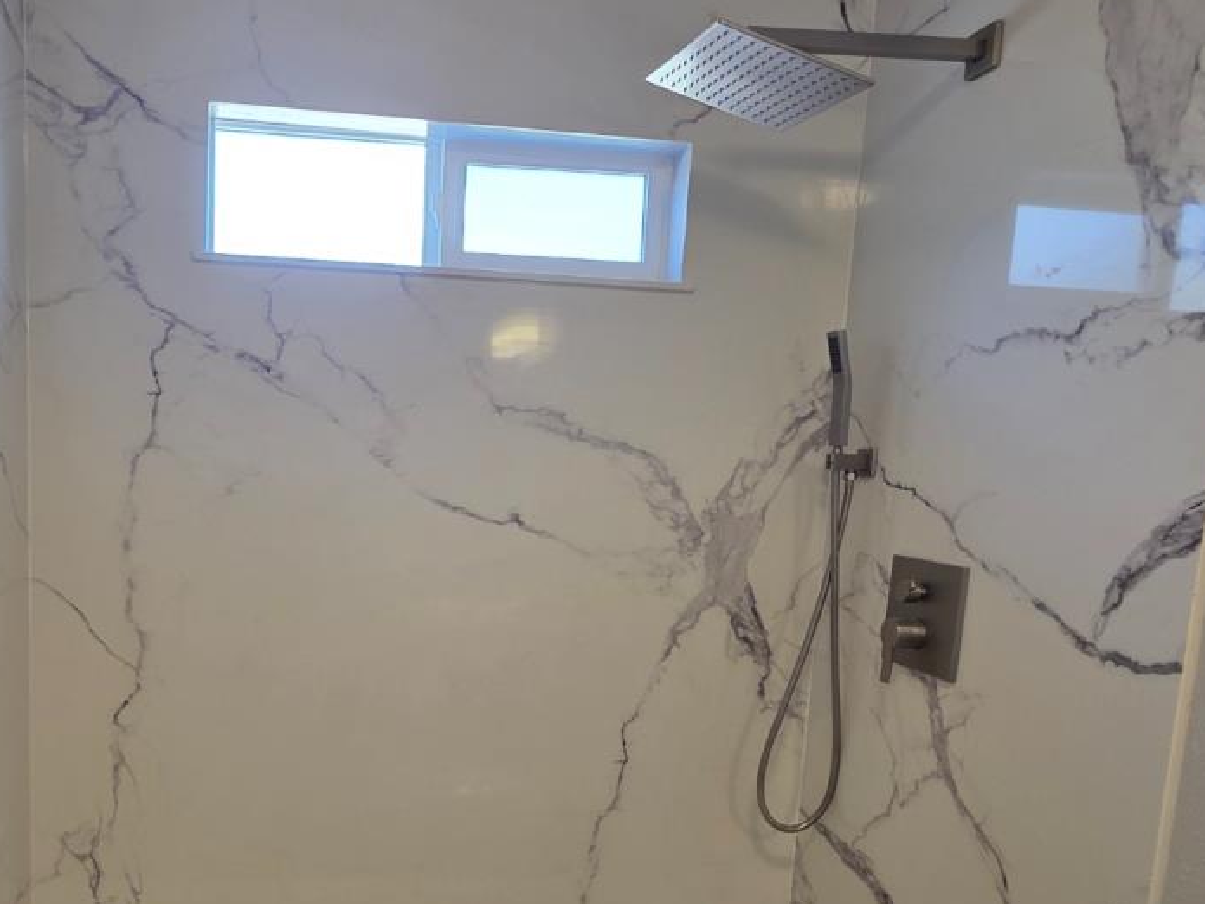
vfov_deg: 48.9
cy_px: 600
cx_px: 393
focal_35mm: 28
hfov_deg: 61.8
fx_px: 975
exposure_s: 1/120
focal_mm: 2.2
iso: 125
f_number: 1.9
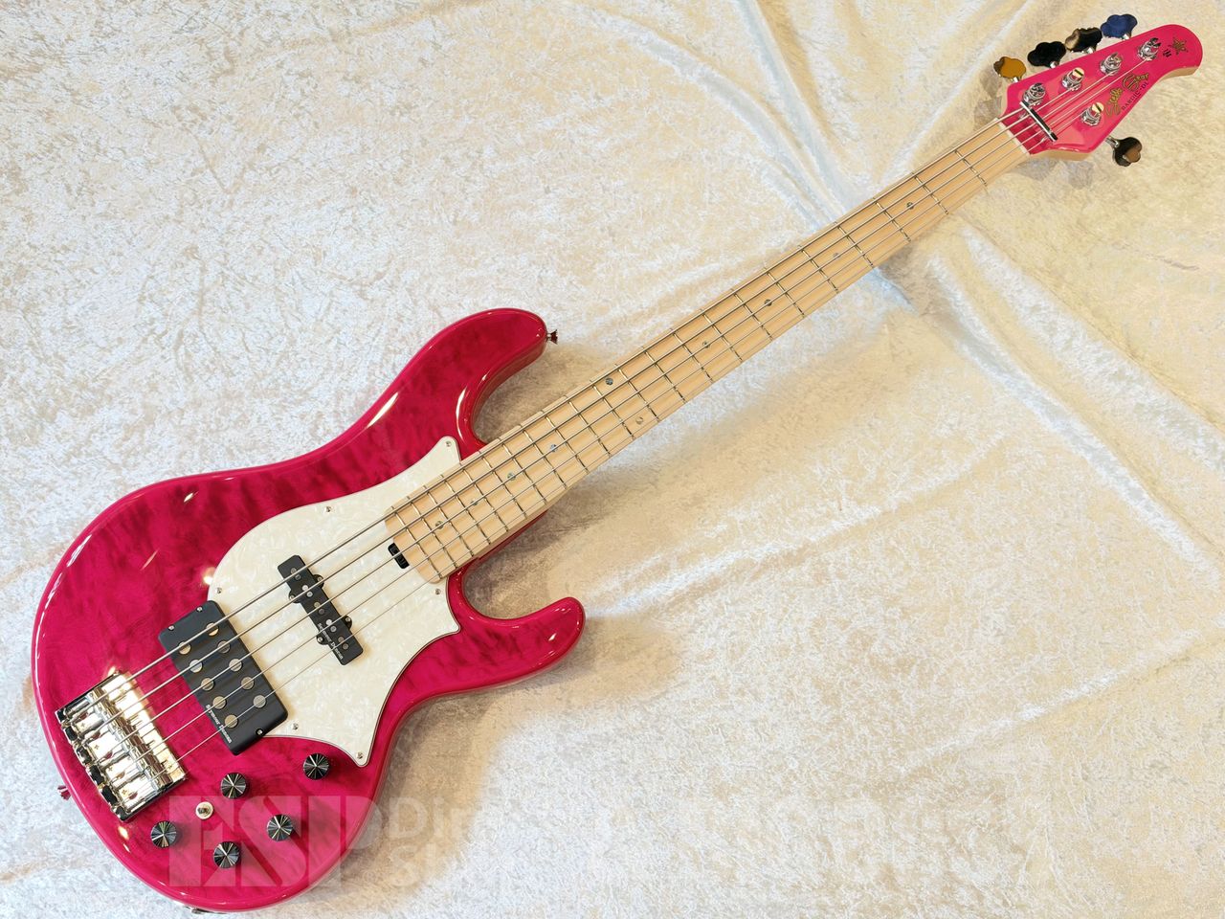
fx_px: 849
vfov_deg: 56.8
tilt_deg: -70.9
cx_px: 612
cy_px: 460
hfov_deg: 71.6
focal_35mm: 24
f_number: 1.8
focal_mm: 6.93
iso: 250
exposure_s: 1/60
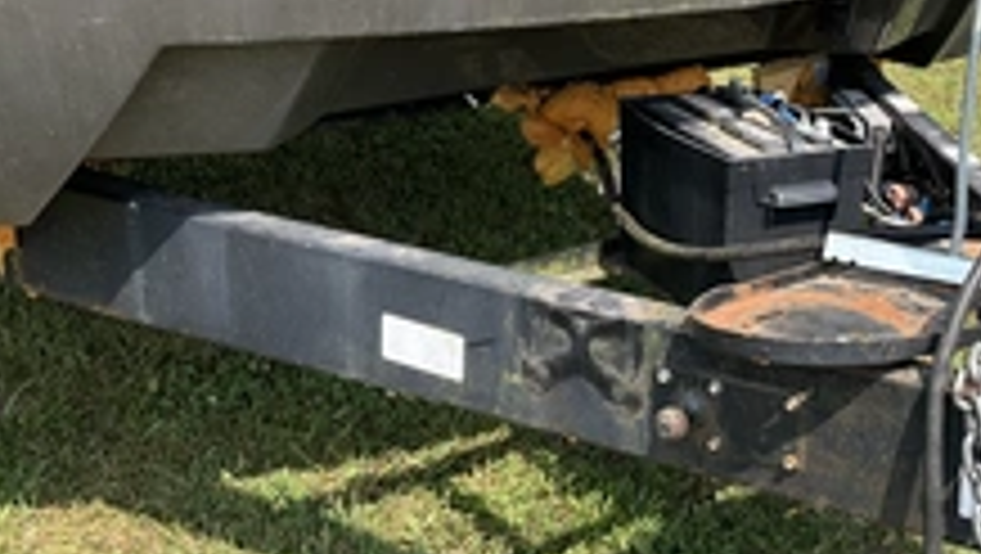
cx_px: 742
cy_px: 167
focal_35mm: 58
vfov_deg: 20.7
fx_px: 1510
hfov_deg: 35.2
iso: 25
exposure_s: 1/770
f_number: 1.8
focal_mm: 3
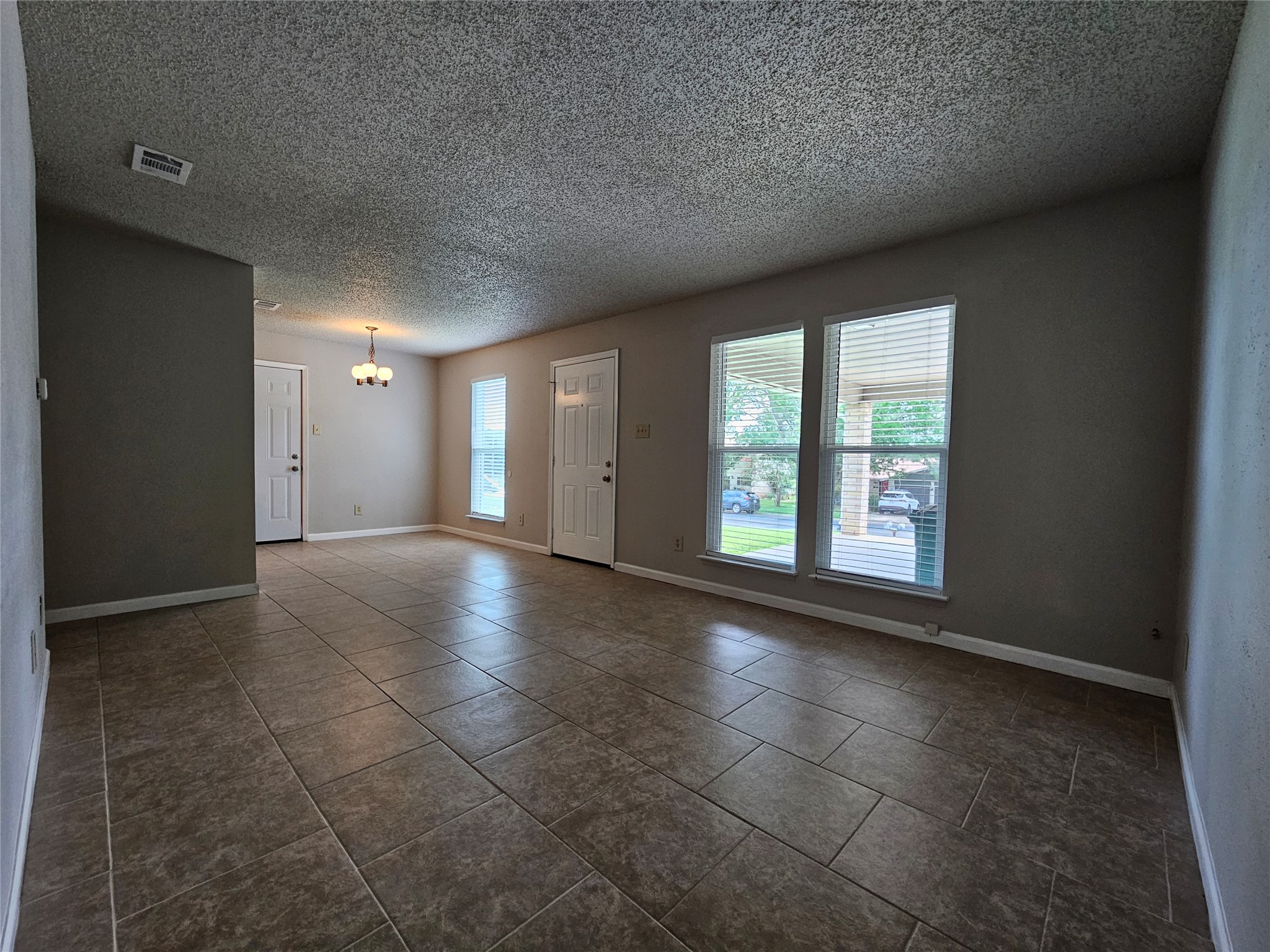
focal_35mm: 13
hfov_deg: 106.2
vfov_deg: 89.9
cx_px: 635
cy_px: 476
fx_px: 477
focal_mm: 2.2
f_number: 2.2
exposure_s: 1/60
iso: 160
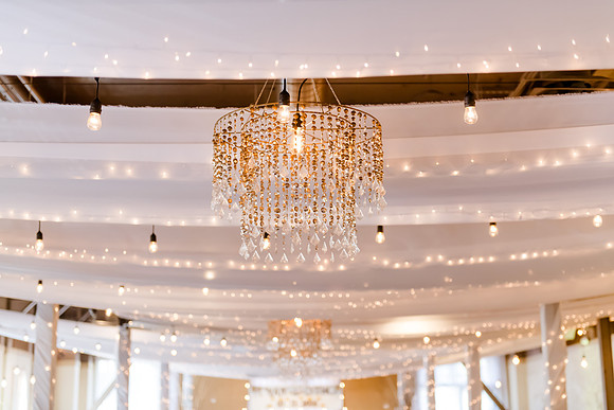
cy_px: 205
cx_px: 307
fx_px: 955
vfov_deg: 24.2
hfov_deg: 35.6
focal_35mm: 56
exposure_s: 1/200
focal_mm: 56
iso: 2000
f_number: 2.8
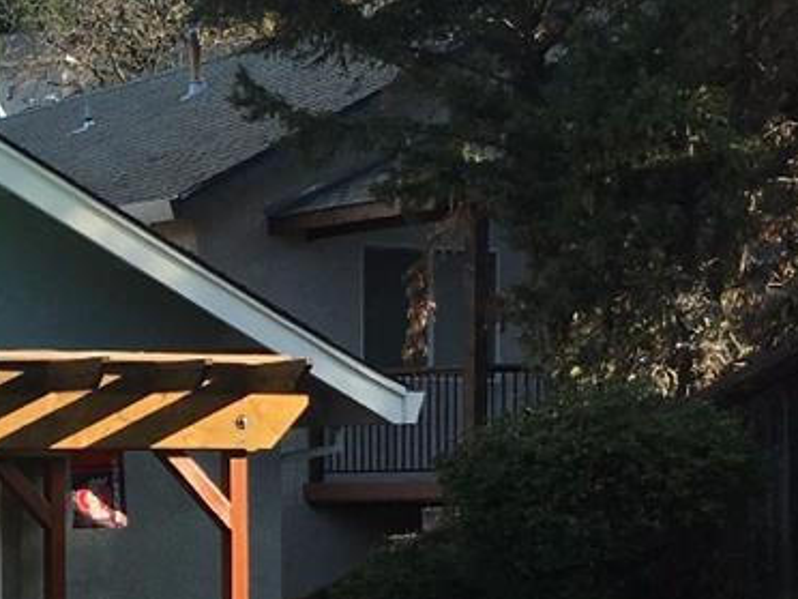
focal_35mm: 117
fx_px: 2697
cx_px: -84
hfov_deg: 16.3
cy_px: 567
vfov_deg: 12.5
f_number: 2.2
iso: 25
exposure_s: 1/693
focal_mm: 4.15
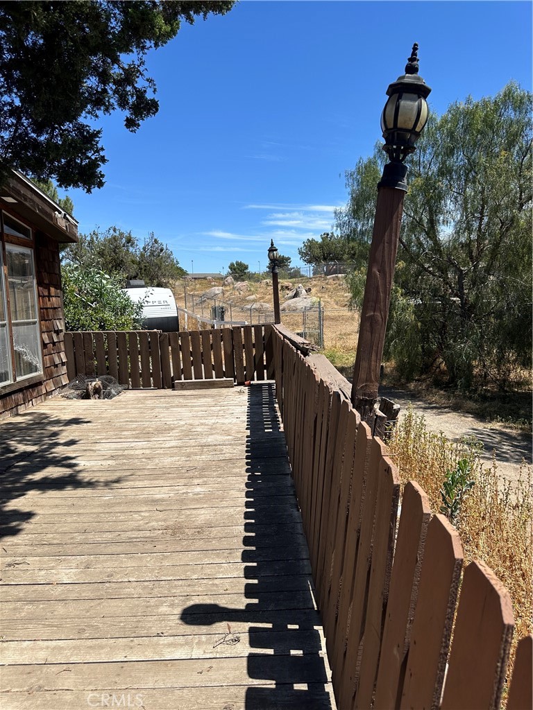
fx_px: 493
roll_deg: -0.3
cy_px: 355
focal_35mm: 24
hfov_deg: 56.8
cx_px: 266
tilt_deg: -5.4
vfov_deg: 71.6
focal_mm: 6.86
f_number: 1.78
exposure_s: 1/3861
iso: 80
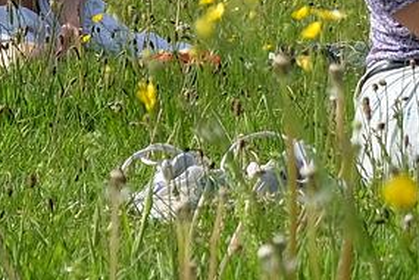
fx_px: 3771
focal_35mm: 324
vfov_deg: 4.2
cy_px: -200
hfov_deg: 6.2
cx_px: 845
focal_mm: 37.4
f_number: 5.6
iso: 200
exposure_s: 1/500
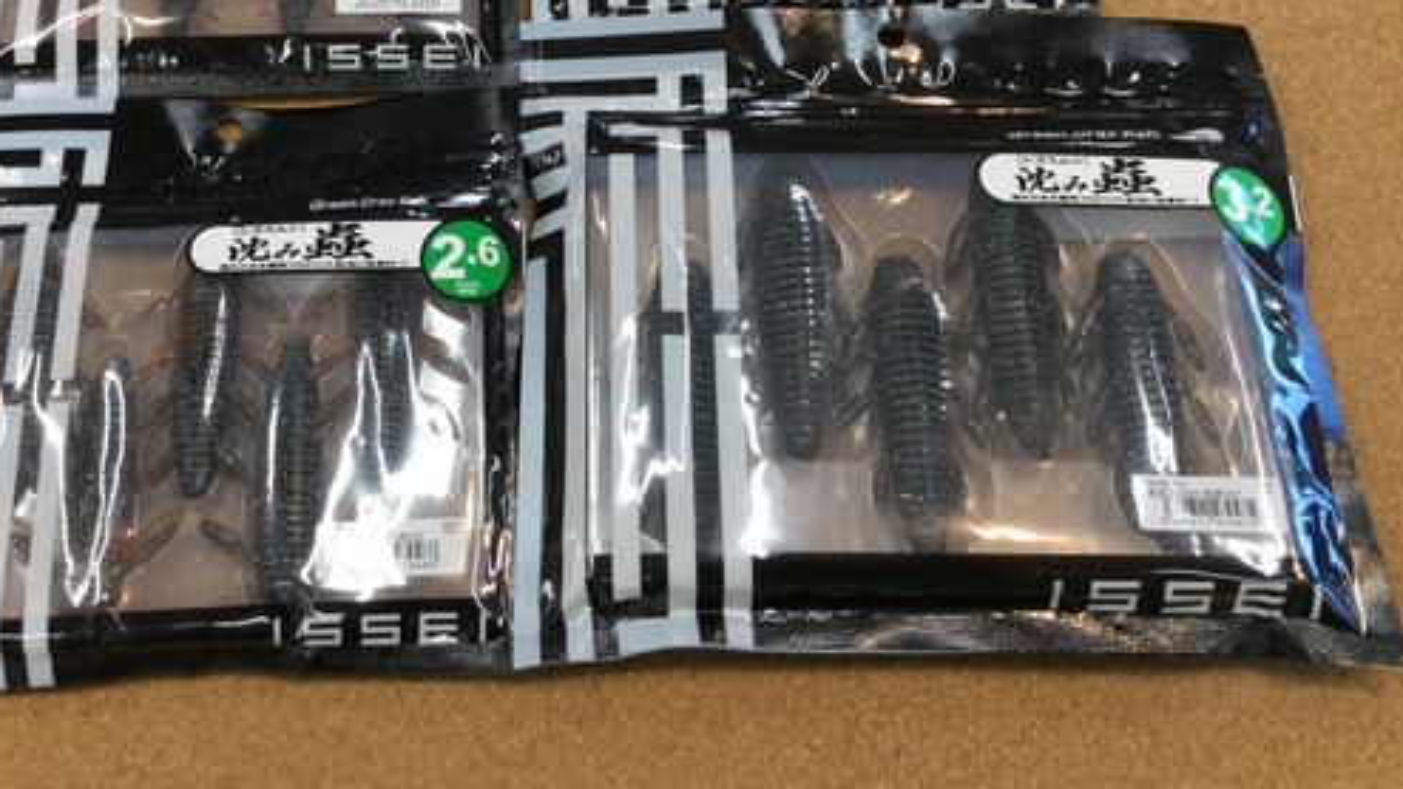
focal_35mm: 41
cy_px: 156
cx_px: 594
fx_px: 1525
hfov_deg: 49.2
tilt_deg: -63.2
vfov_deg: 28.4
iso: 25
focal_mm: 3.3
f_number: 2.4
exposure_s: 1/40
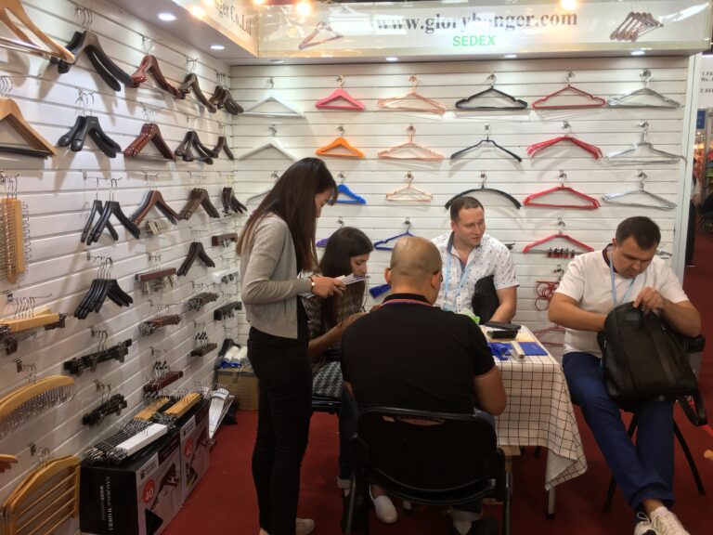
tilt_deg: -7.2
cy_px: 268
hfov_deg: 61.7
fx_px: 597
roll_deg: -0.2
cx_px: 356
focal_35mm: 29
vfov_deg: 48.2
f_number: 2.2
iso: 40
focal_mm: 4.15
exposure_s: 1/100
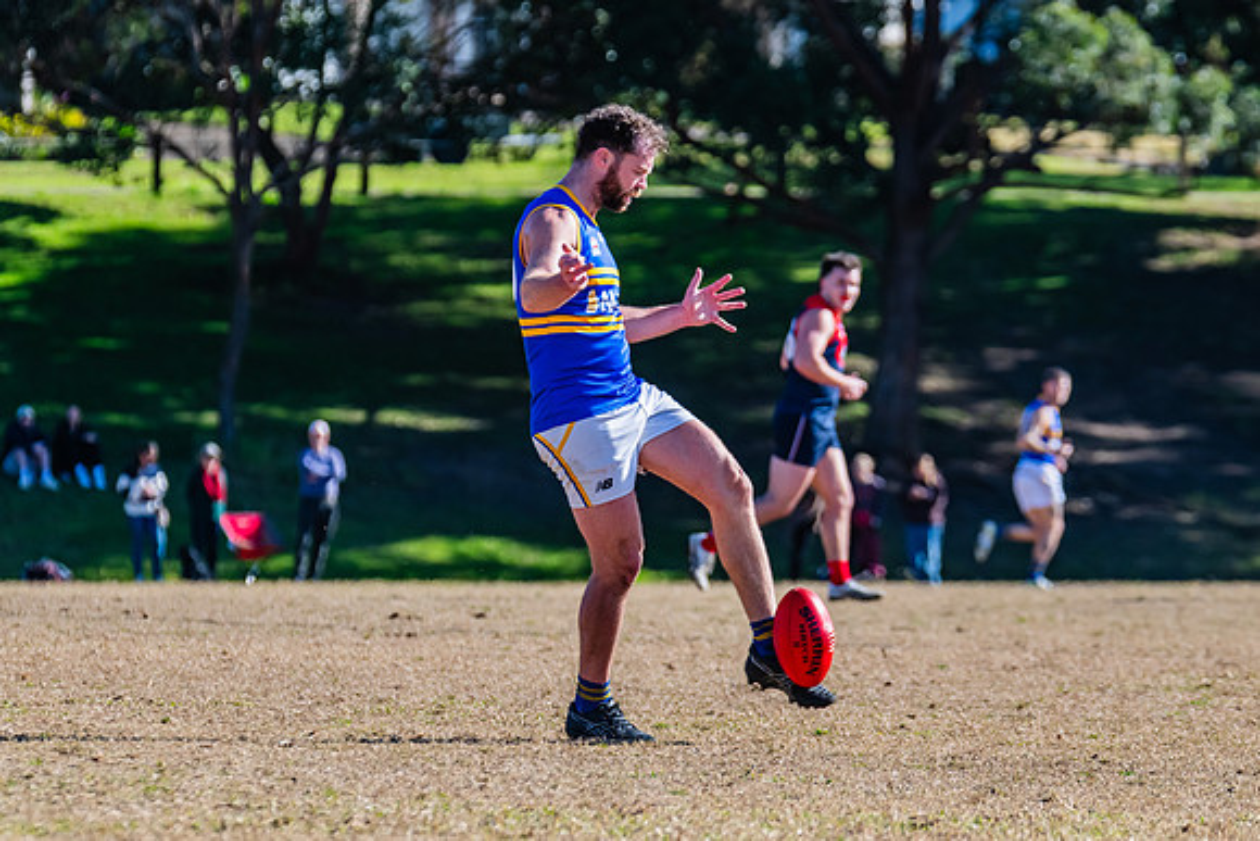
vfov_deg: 3.6
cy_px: 433
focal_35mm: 383
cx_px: 722
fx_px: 13420
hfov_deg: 5.4
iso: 640
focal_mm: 290
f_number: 6.3
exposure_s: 1/1600
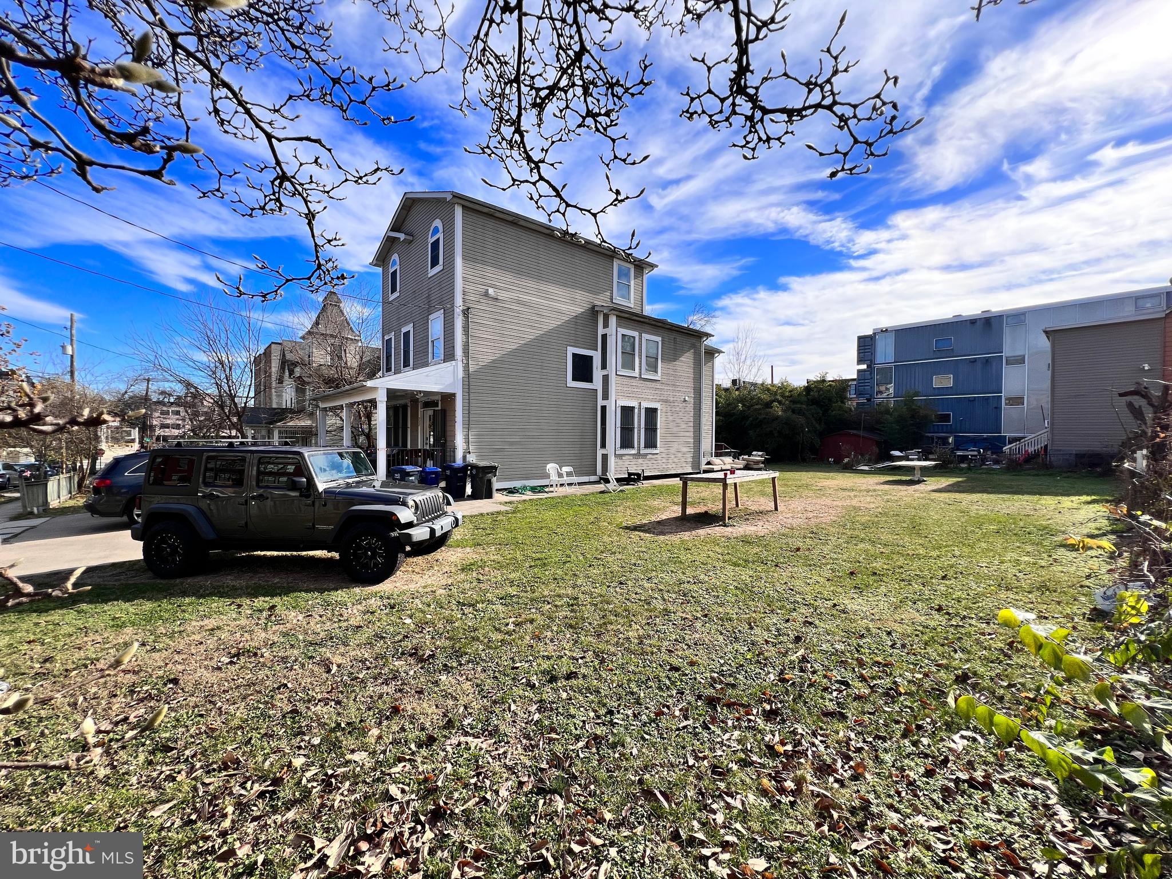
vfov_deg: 89.9
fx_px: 440
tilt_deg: -0.8
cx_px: 586
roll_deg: -0.7
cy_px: 440
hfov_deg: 106.2
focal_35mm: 13
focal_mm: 1.57
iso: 32
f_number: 1.8
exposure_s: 1/903
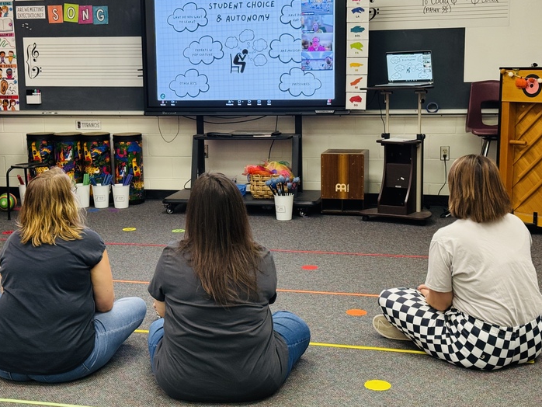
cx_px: 234
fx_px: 861
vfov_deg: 26.6
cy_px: 179
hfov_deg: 34.9
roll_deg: +1.2
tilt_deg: -7.9
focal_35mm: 55
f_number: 1.78
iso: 160
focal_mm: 6.76
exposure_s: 1/60
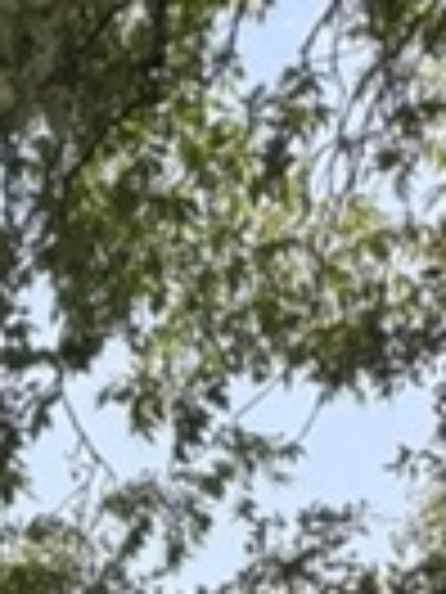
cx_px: -978
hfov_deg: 7.0
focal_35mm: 186
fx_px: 3195
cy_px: 1710
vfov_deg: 8.9
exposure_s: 1/1106
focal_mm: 6.76
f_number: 1.78
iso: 100
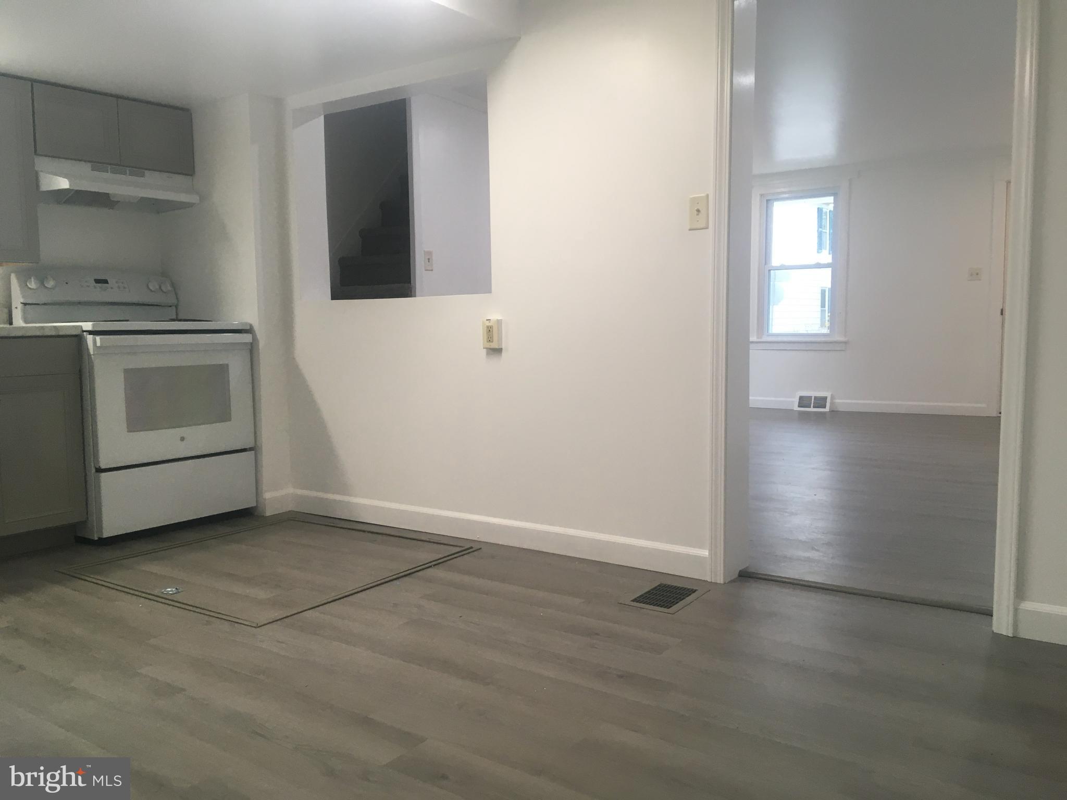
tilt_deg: -5.5
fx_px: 894
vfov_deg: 48.2
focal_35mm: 29
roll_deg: +0.5
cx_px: 534
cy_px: 400
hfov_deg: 61.7
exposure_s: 1/30
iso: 32
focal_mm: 4.15
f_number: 2.2
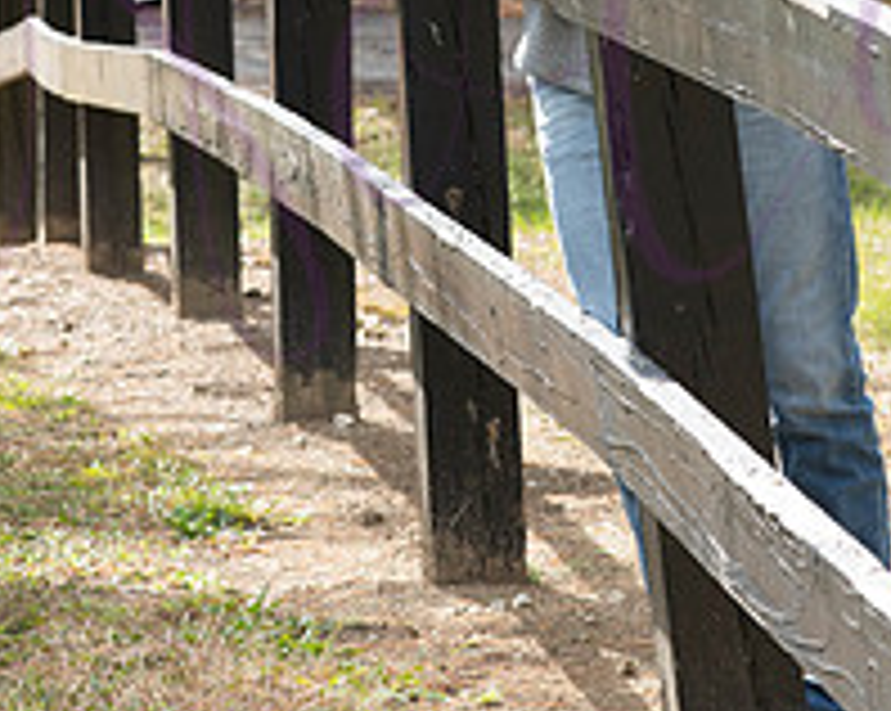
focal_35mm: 256
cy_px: -230
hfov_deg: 7.6
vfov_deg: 6.0
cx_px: 513
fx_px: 6744
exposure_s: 1/400
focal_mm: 120
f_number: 10
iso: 800
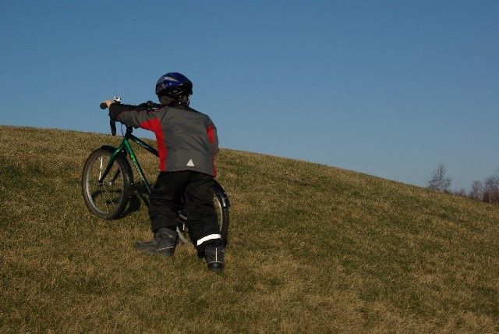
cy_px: 167
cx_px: 250
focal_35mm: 75
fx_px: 1041
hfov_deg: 27.0
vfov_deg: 18.2
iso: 100
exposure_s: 1/350
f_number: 8
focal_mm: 50
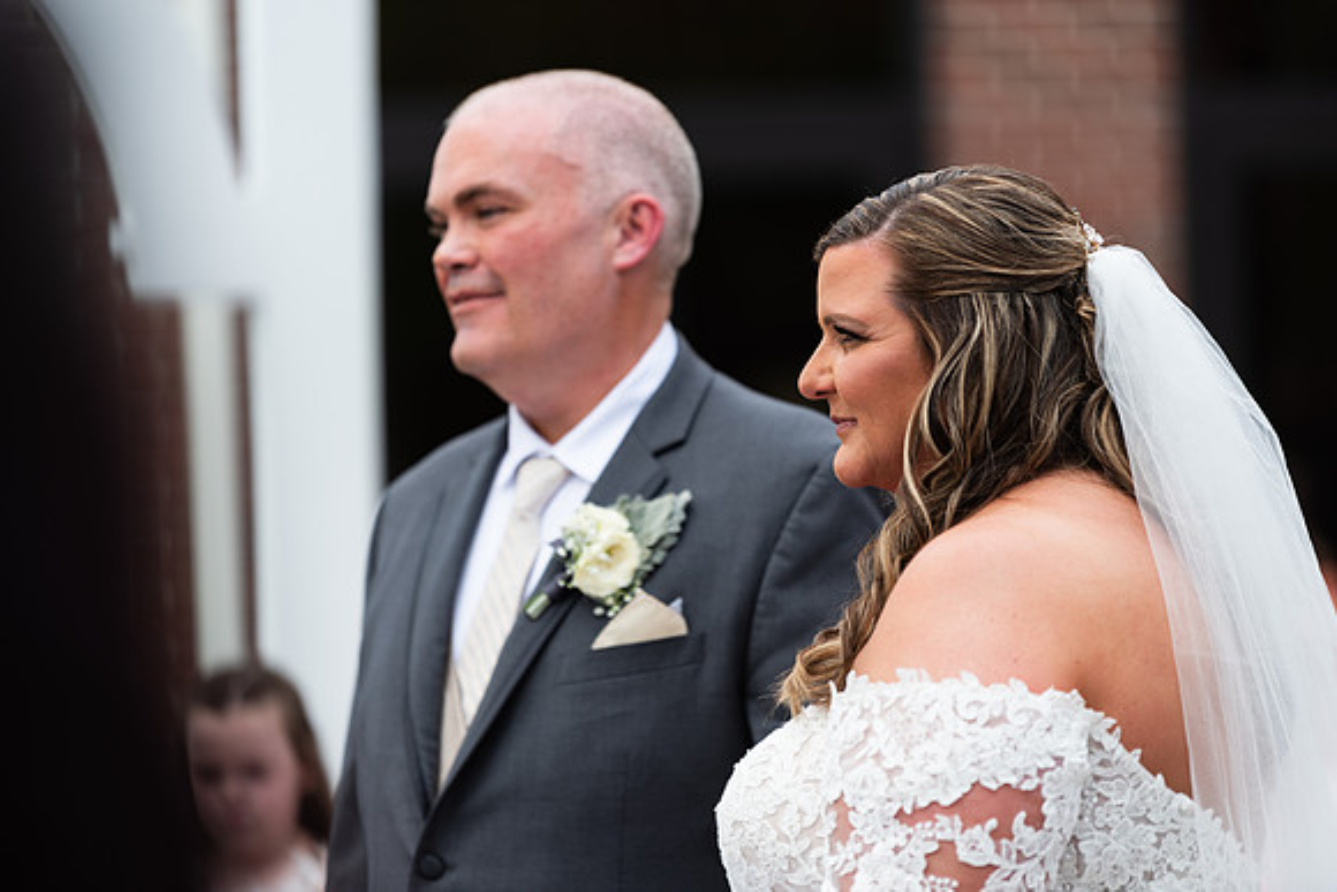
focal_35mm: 200
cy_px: 446
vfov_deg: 6.9
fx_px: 7429
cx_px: 668
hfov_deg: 10.3
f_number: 2.8
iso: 64
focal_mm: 200
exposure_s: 1/640
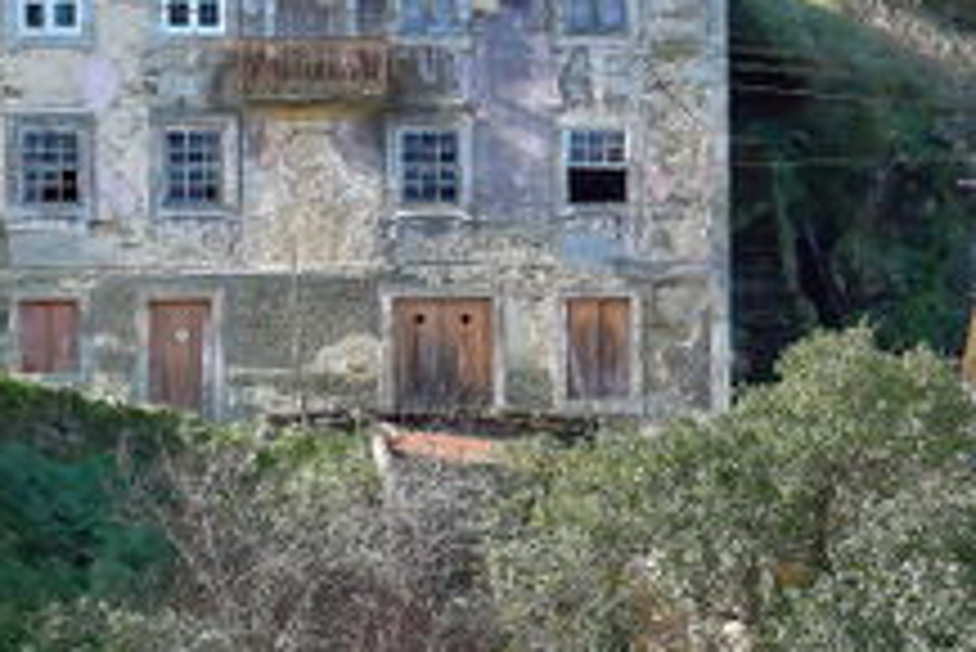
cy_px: 130
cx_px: -85
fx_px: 8871
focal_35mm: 327
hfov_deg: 6.3
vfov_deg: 4.2
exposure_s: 1/2000
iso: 500
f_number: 5.6
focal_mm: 99
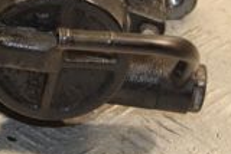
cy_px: -49
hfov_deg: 6.9
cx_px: 40
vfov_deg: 4.6
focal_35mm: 300
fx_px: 1927
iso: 800
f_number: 6.3
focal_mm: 50
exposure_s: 1/200
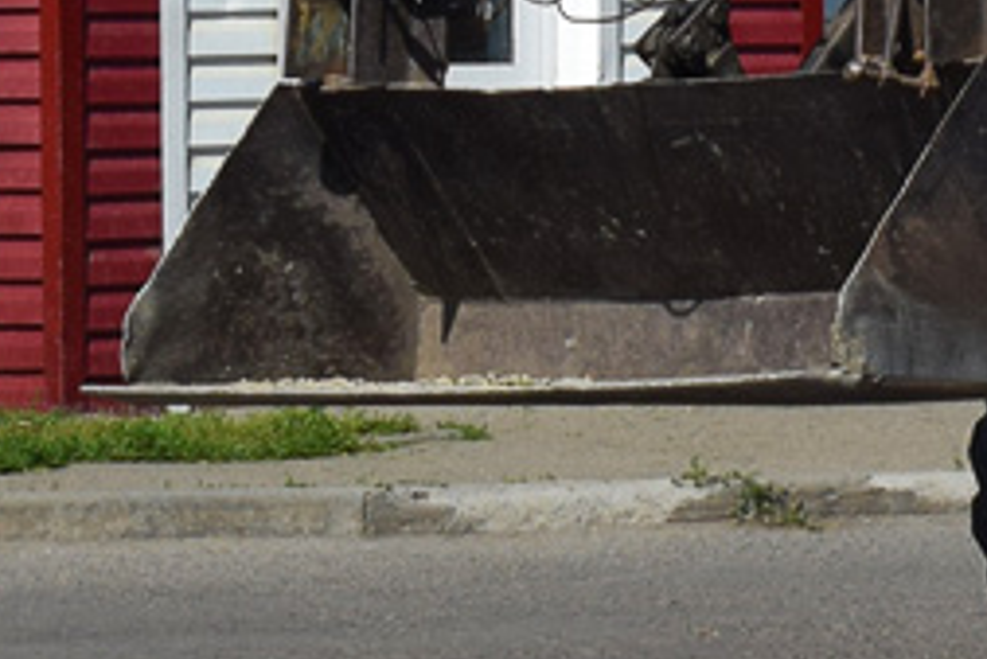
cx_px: 1440
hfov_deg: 5.2
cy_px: -413
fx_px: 10736
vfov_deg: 3.5
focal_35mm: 391
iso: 200
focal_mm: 55
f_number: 7.1
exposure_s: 1/1250
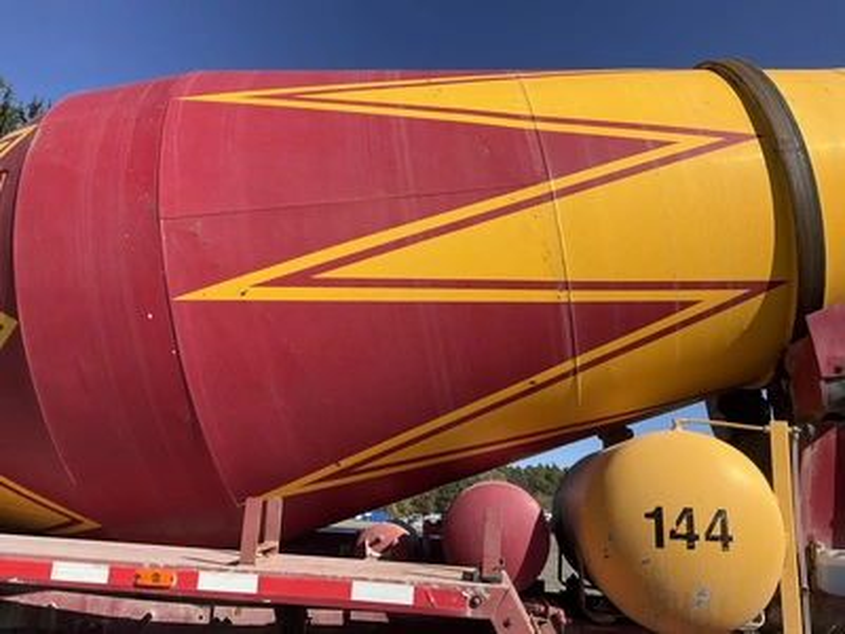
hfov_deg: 61.7
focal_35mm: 29
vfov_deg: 48.2
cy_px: 317
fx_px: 708
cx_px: 422
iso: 25
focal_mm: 3
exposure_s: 1/1848
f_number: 1.8
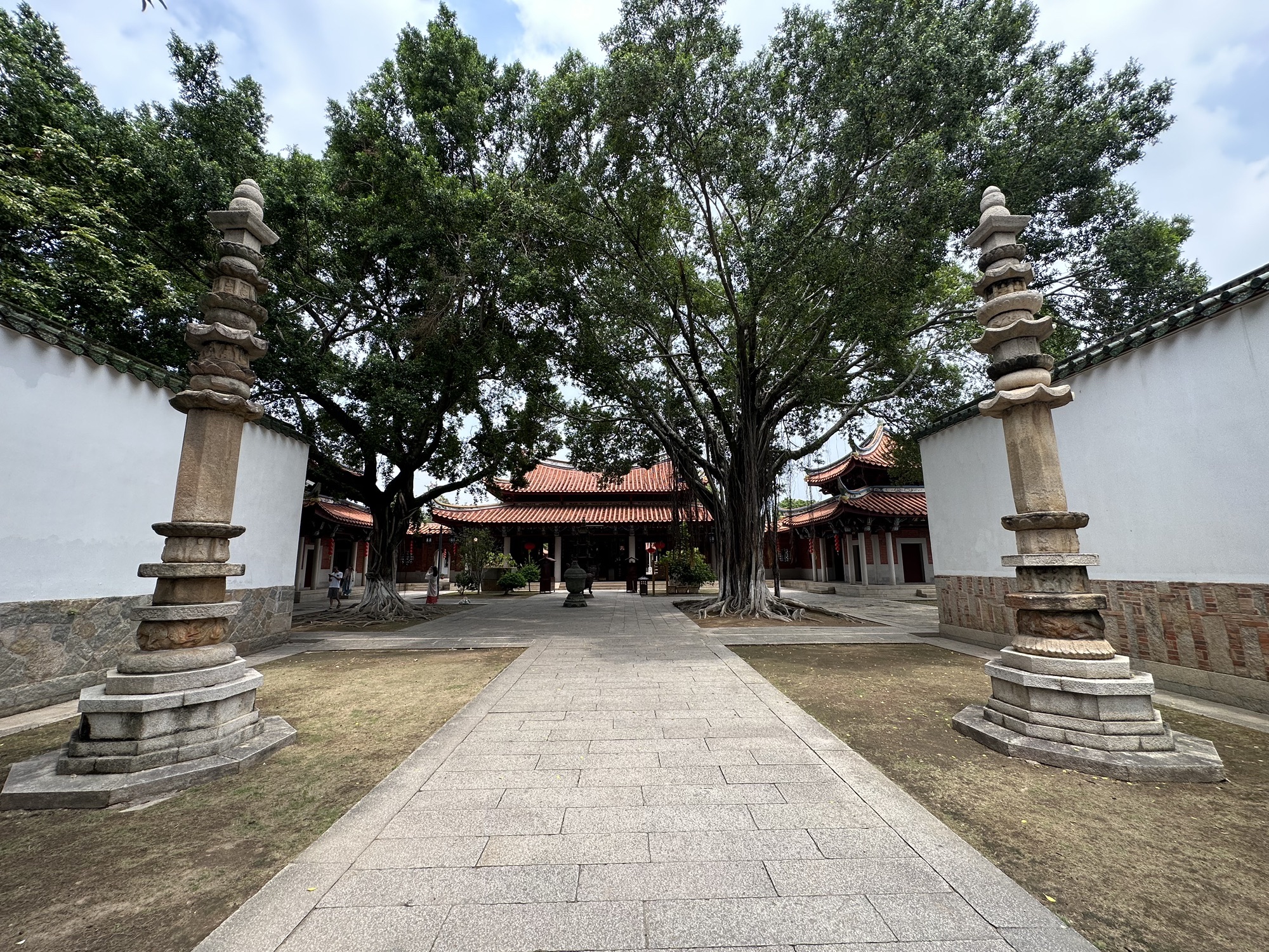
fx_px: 513
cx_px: 634
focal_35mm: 14
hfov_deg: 102.1
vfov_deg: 85.7
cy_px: 476
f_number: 2.2
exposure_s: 1/401
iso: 40
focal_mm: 2.22
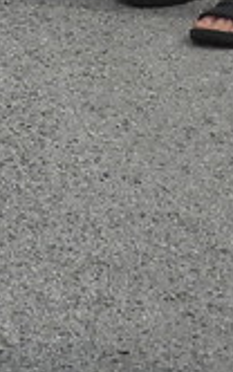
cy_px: -536
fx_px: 3651
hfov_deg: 3.6
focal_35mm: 360
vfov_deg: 5.6
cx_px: -168
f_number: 3.2
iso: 100
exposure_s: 1/1600
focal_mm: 8.5
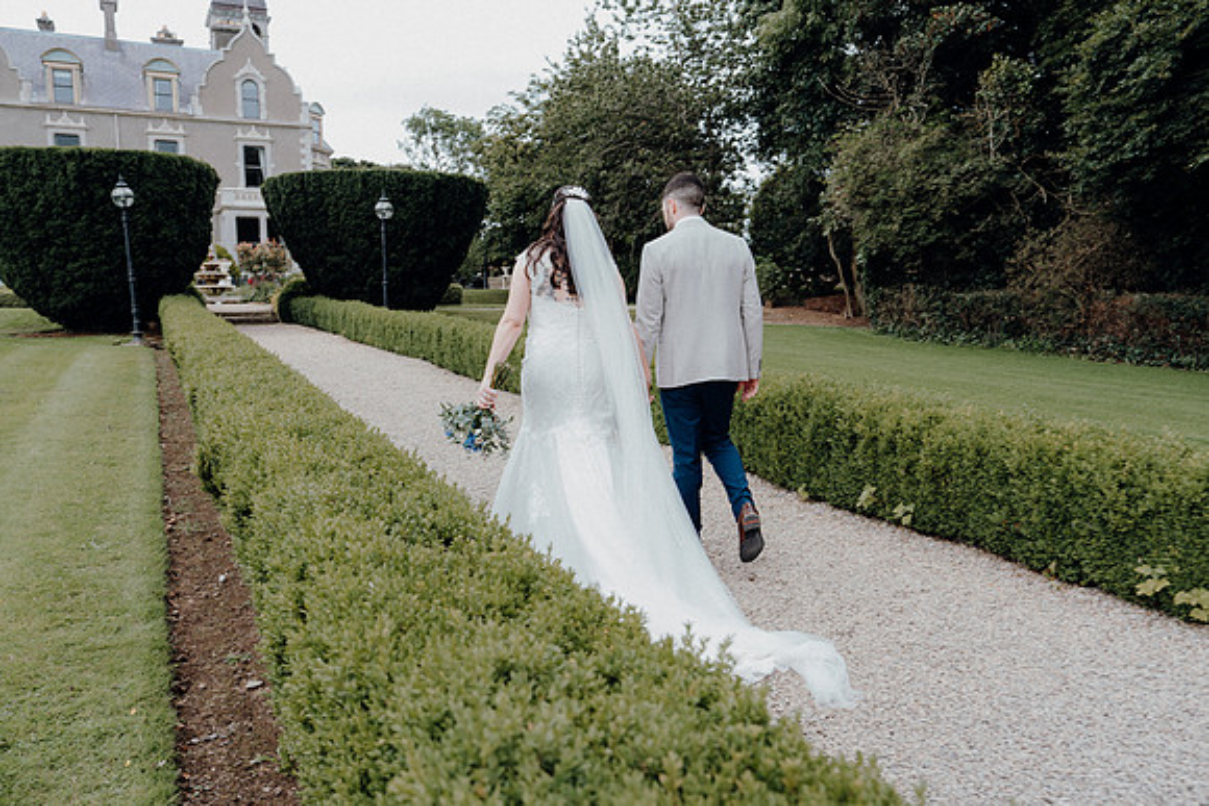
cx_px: 604
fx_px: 941
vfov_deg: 46.4
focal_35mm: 28
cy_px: 403
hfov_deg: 65.5
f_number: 3.5
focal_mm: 28
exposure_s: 1/160
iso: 125
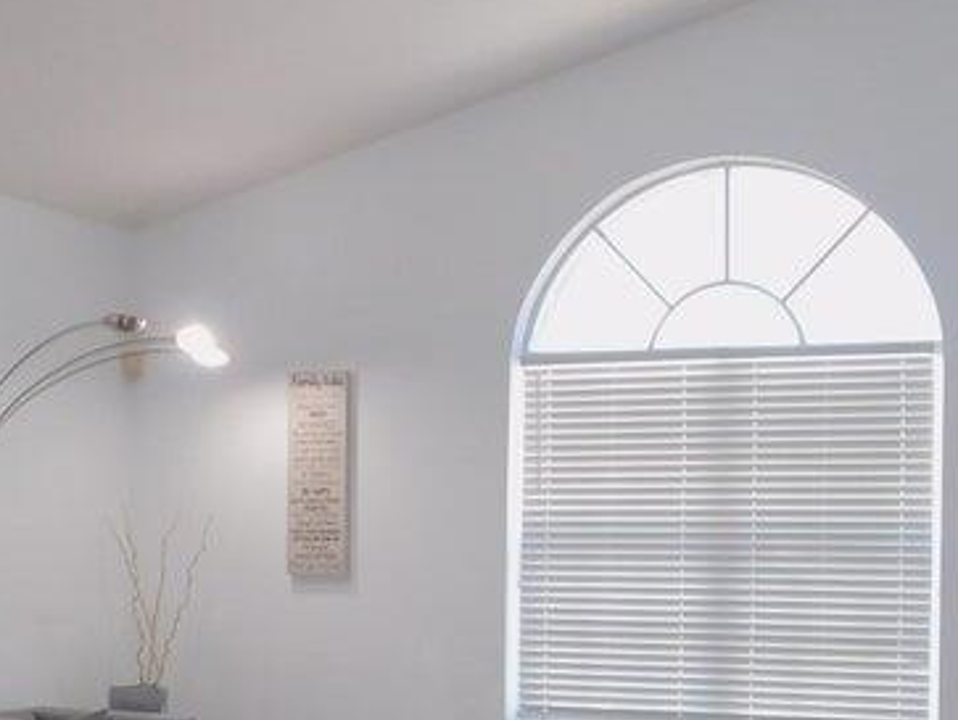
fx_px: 1496
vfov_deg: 26.7
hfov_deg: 34.6
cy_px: 551
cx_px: 735
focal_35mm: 54
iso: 160
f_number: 3
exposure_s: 1/30
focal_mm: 4
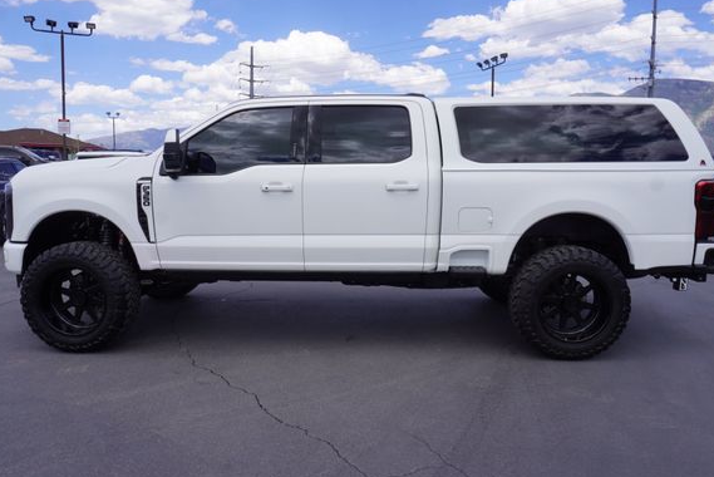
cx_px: 350
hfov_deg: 67.3
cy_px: 230
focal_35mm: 27
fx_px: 536
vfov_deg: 48.0
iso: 100
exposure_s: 1/160
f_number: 10
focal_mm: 16
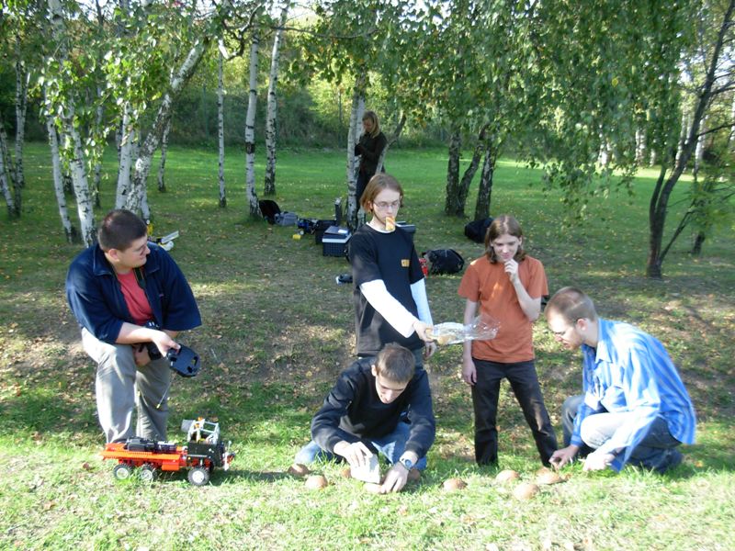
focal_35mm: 38
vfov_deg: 37.7
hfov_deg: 49.0
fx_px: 807
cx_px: 368
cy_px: 276
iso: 79
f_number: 2.9
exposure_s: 1/104
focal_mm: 6.3
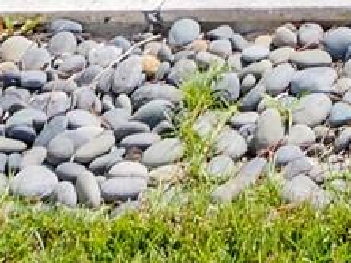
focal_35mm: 101
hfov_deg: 17.3
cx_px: 545
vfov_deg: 10.4
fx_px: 1023
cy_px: -531
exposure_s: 1/320
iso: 200
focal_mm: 7
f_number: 7.1
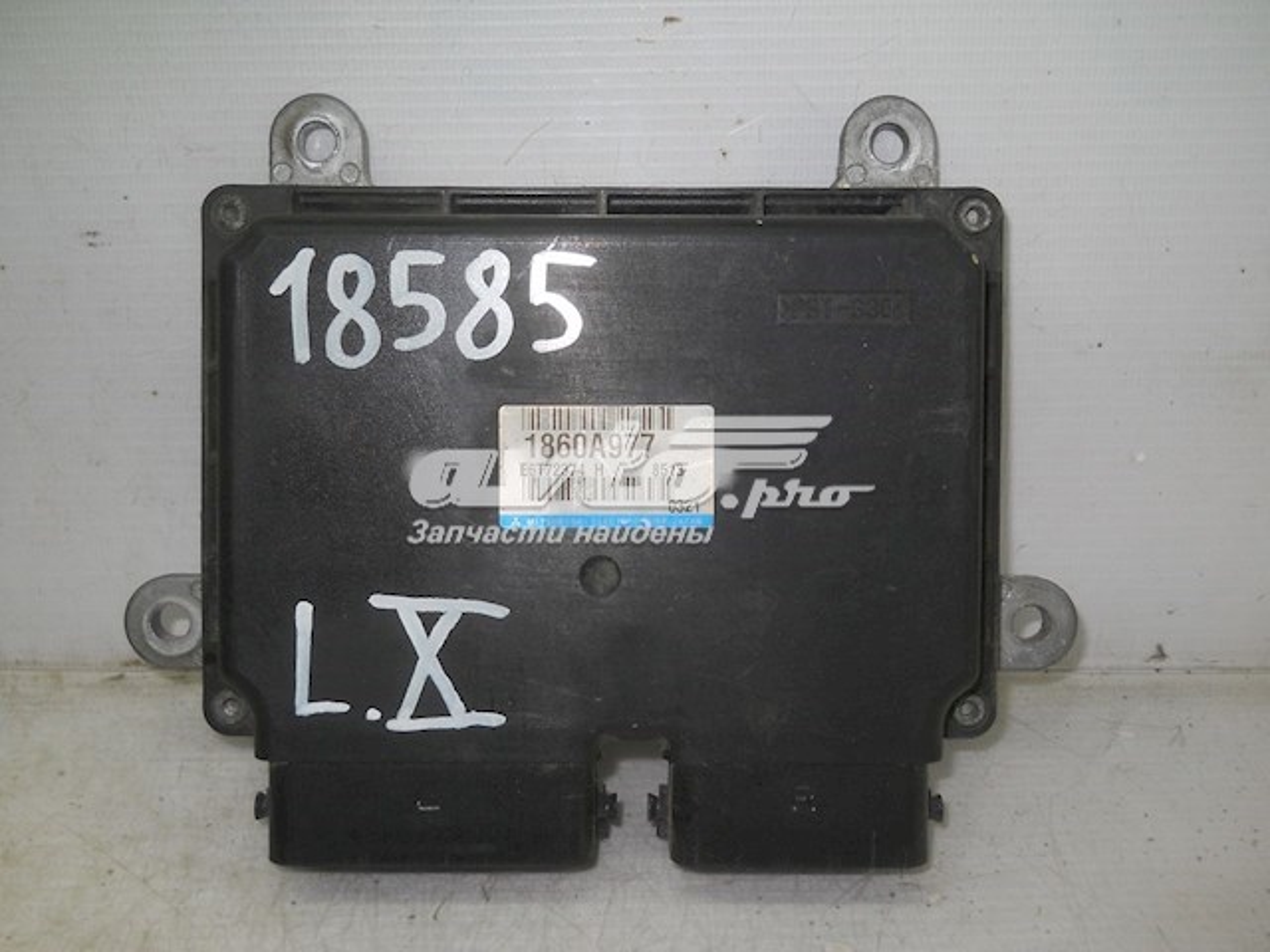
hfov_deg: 45.8
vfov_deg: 35.1
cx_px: 635
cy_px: 476
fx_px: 1504
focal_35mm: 41
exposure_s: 1/30
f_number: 5.5
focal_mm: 6.72
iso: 80
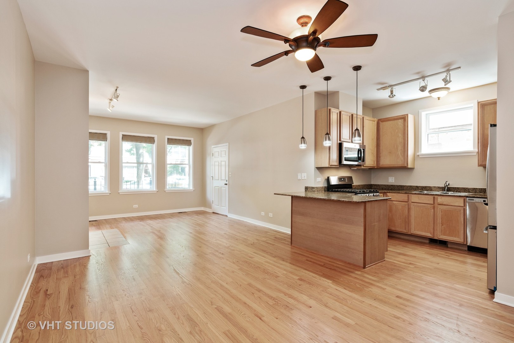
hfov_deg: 90.0
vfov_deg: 67.4
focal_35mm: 18
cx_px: 257
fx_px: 257
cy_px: 172
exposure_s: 1/2.5
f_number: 9
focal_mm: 18
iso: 200
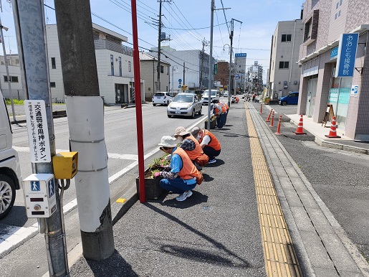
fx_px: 245
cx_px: 184
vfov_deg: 58.9
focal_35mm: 23
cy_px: 138
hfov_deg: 73.9
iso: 50
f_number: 1.62
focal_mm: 6.45
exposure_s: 1/3348
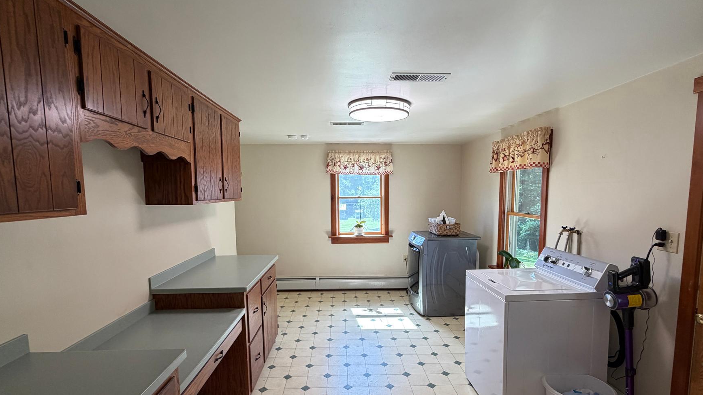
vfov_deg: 60.8
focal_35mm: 18
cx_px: 355
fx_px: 336
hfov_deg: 92.7
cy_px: 224
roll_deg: +0.9
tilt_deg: -5.8
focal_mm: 2.22
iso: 160
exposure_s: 1/120
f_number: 2.2
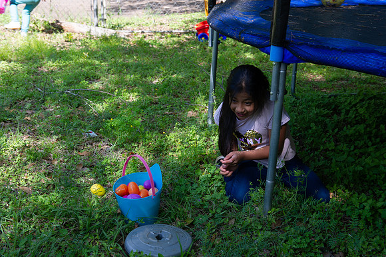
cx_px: 193
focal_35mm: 48
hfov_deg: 41.1
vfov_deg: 28.0
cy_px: 128
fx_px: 514
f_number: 6.3
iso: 200
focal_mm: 48
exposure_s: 1/160
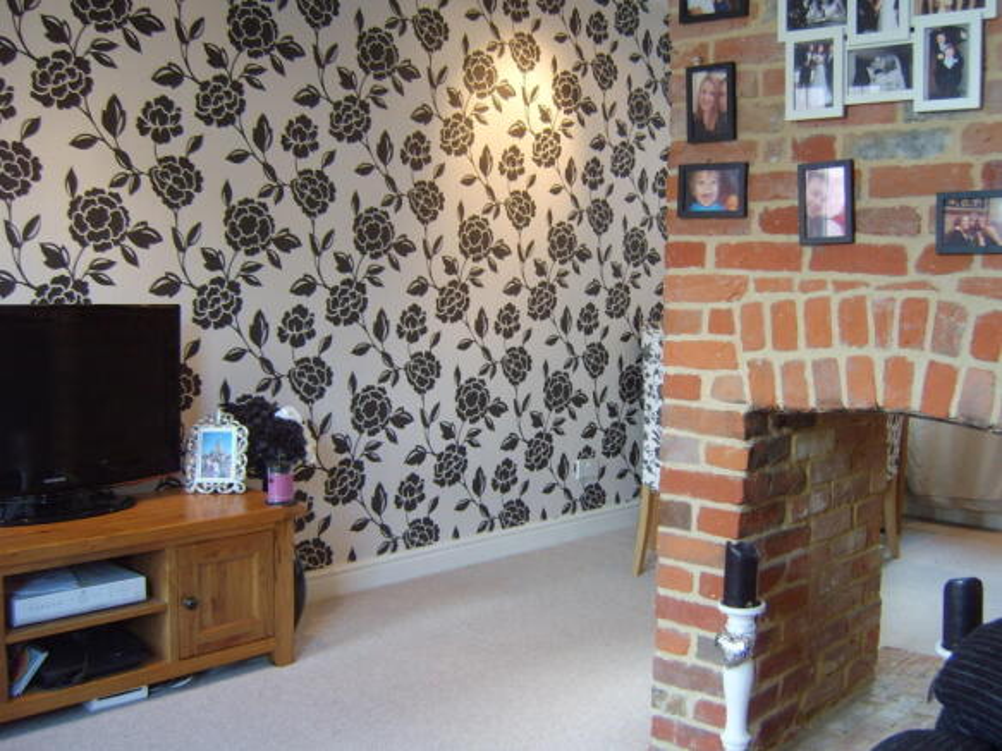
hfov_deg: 58.4
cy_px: 376
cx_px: 501
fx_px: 897
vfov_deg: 45.4
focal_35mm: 31
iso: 100
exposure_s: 1/13
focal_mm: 8.13
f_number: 2.7
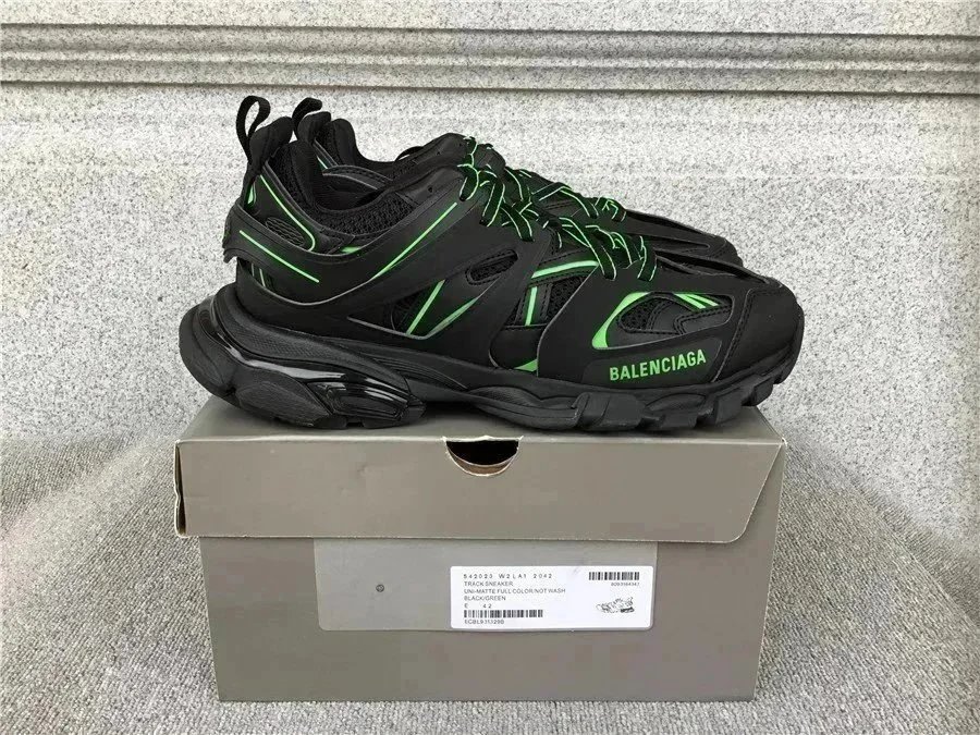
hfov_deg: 58.4
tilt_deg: -18.7
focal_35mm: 31
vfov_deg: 45.4
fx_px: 878
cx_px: 490
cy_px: 368
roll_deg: -0.4
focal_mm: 3.3
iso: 25
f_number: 2.4
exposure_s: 1/117
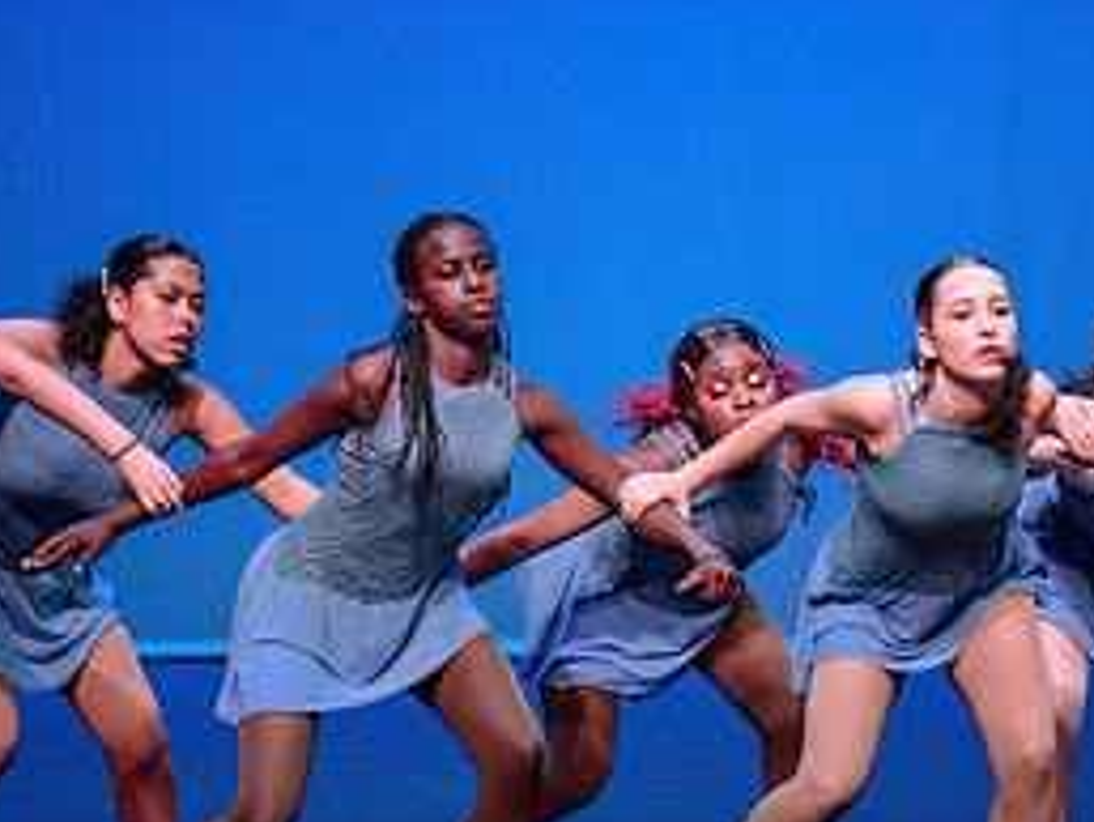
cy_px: 370
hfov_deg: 6.2
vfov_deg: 4.6
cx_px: 762
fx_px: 10118
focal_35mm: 320
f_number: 2.8
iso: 1250
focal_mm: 130
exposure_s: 1/500
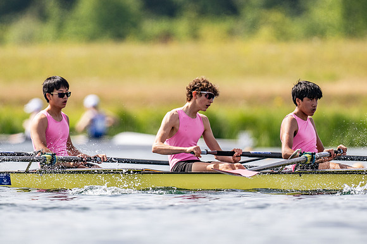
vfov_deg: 1.5
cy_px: 122
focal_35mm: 900
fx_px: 9169
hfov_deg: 2.3
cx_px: 184
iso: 200
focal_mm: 600
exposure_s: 1/2500
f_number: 4
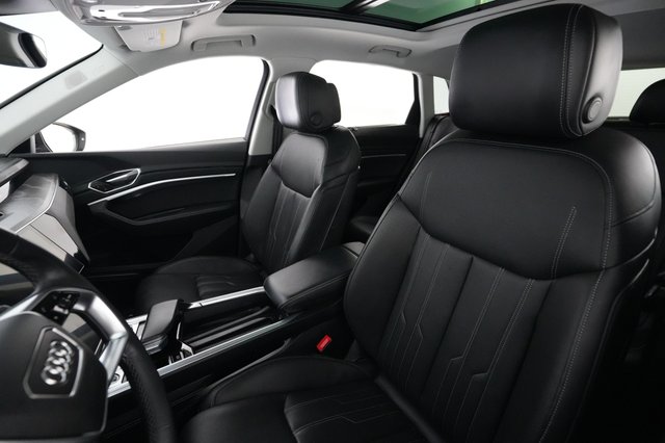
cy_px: 222
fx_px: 314
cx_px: 332
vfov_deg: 70.4
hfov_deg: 93.3
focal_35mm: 17
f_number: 4
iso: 12800
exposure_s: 1/60
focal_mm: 17
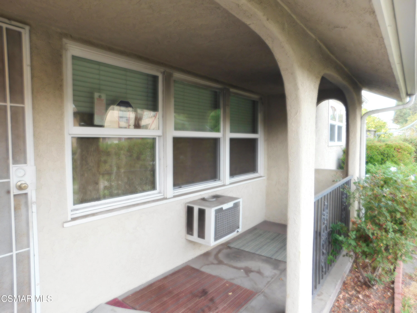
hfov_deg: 73.9
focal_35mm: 23
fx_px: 277
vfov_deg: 58.9
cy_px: 156
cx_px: 208
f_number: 3
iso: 125
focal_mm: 4
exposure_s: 1/125
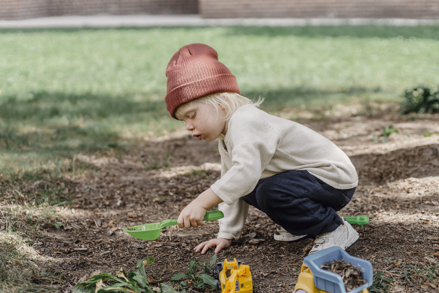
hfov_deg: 39.6
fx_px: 610
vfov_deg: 27.0
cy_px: 146
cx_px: 220
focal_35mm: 50
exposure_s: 1/1600
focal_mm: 50
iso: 250
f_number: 2.5
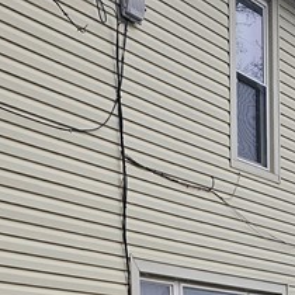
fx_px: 955
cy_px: 421
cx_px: 146
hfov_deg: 17.6
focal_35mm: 99
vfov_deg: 16.3
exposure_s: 1/370
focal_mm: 6.3
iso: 64
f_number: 1.7
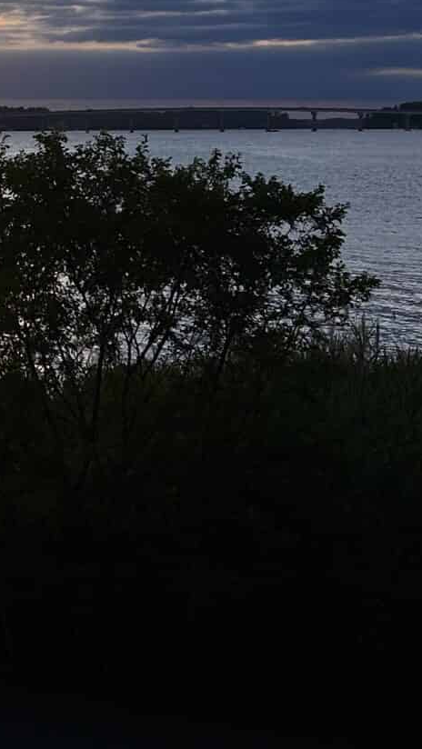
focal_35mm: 88
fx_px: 1749
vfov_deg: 23.8
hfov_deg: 13.3
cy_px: 141
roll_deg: +0.4
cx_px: -126
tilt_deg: -0.9
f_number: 1.5
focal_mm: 5.7
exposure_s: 1/4831
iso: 50
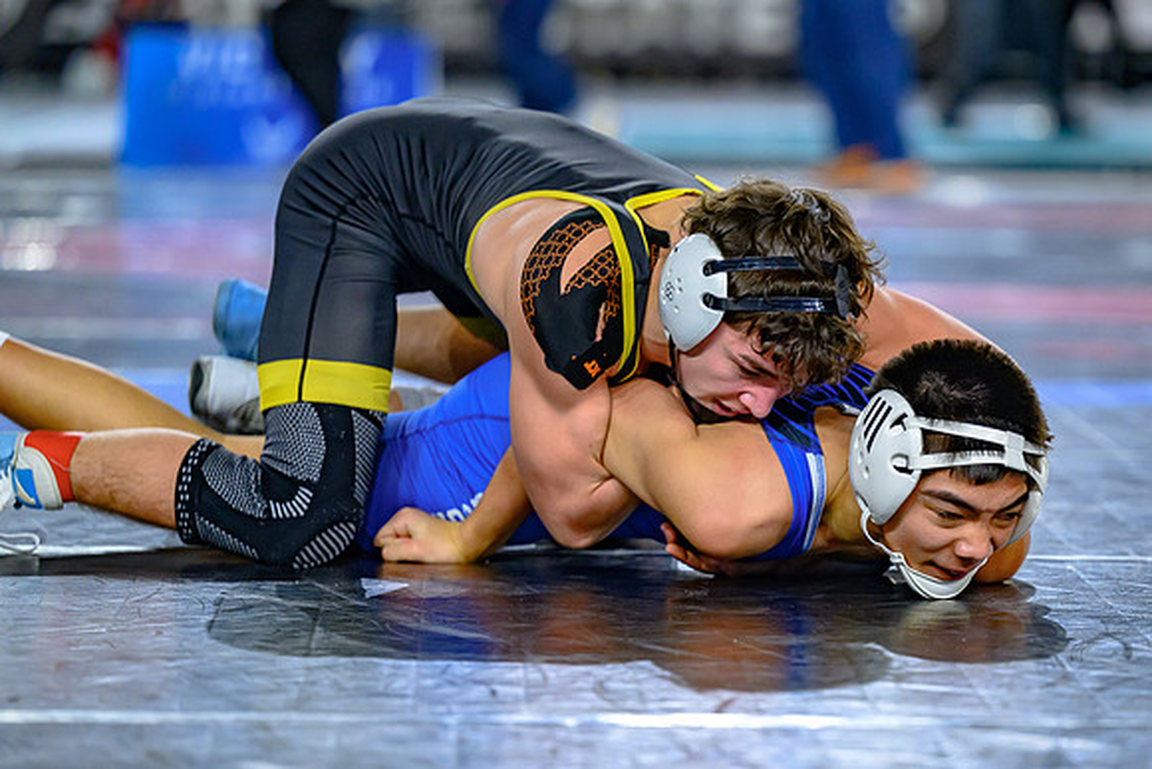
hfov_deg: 9.6
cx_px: 800
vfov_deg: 6.5
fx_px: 6818
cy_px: 402
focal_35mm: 213
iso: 2500
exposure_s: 1/800
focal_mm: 145
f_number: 2.8
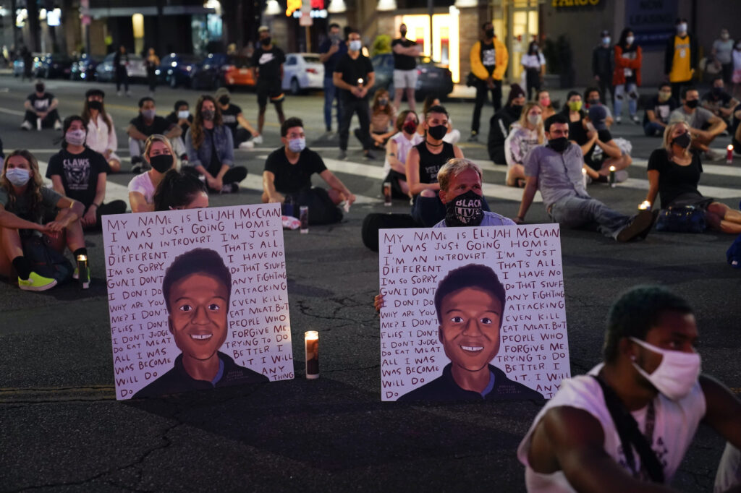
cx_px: 370
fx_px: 1440
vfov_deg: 19.4
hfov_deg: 28.9
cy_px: 246
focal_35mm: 70
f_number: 2.8
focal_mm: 70
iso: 3200
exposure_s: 1/60
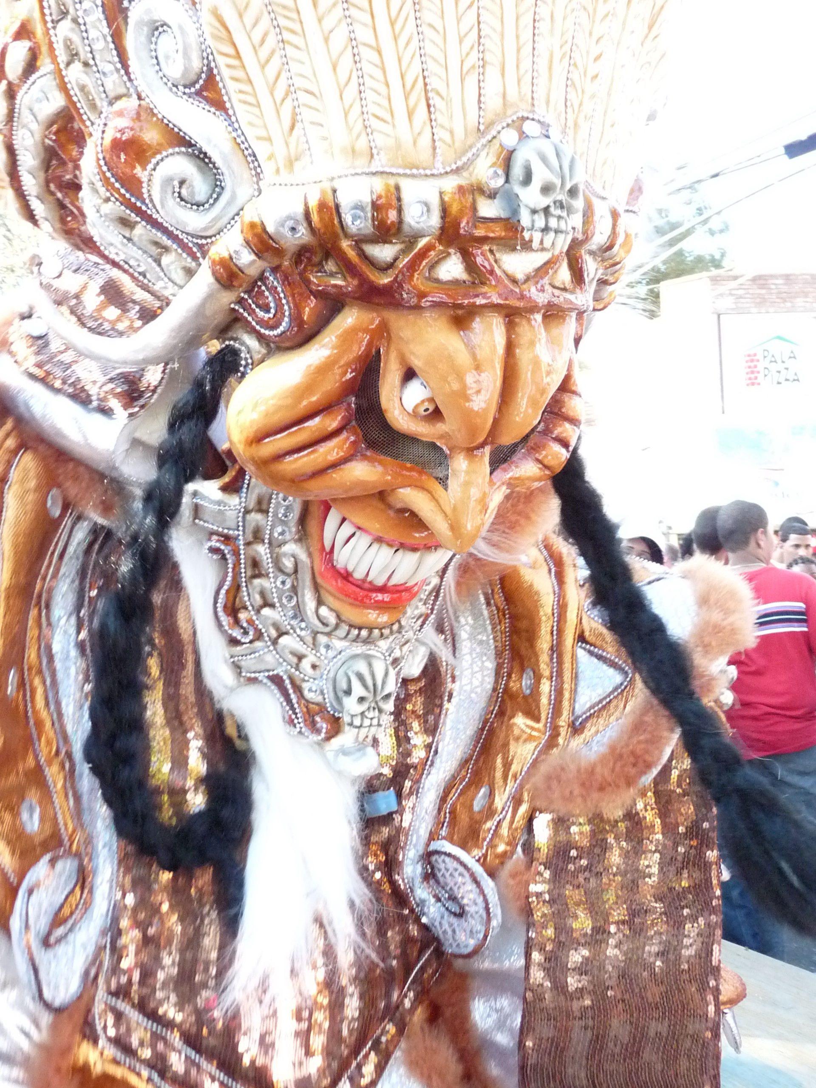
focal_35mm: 37
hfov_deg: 38.7
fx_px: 1163
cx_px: 408
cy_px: 544
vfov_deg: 50.1
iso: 400
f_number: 2.8
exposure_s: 1/160
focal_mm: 4.8
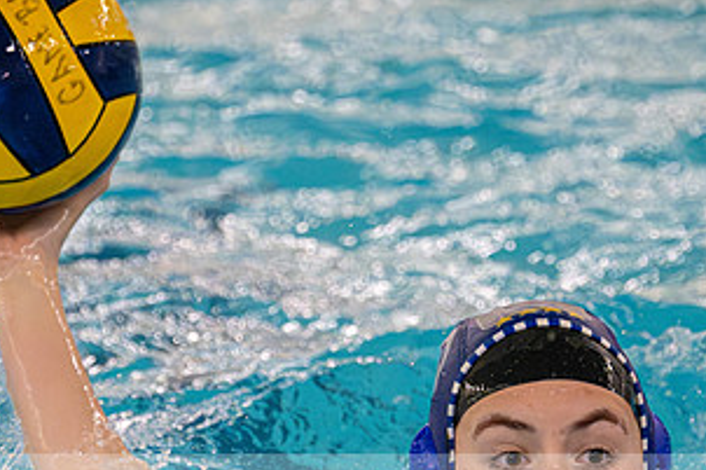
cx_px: 431
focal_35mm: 517
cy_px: 372
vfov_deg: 2.7
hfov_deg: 4.0
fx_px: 10133
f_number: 4
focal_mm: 175
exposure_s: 1/1000
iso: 9000
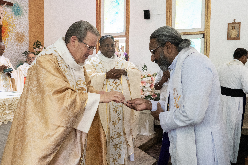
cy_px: 82
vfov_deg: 36.9
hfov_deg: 53.1
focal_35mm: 36
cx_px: 124
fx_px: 248
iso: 4000
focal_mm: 24
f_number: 5
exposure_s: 1/250
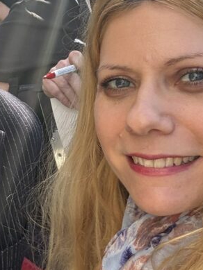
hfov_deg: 18.4
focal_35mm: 79
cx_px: 24
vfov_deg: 24.7
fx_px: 617
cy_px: 106
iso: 25
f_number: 1.9
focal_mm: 2.69
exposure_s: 1/215
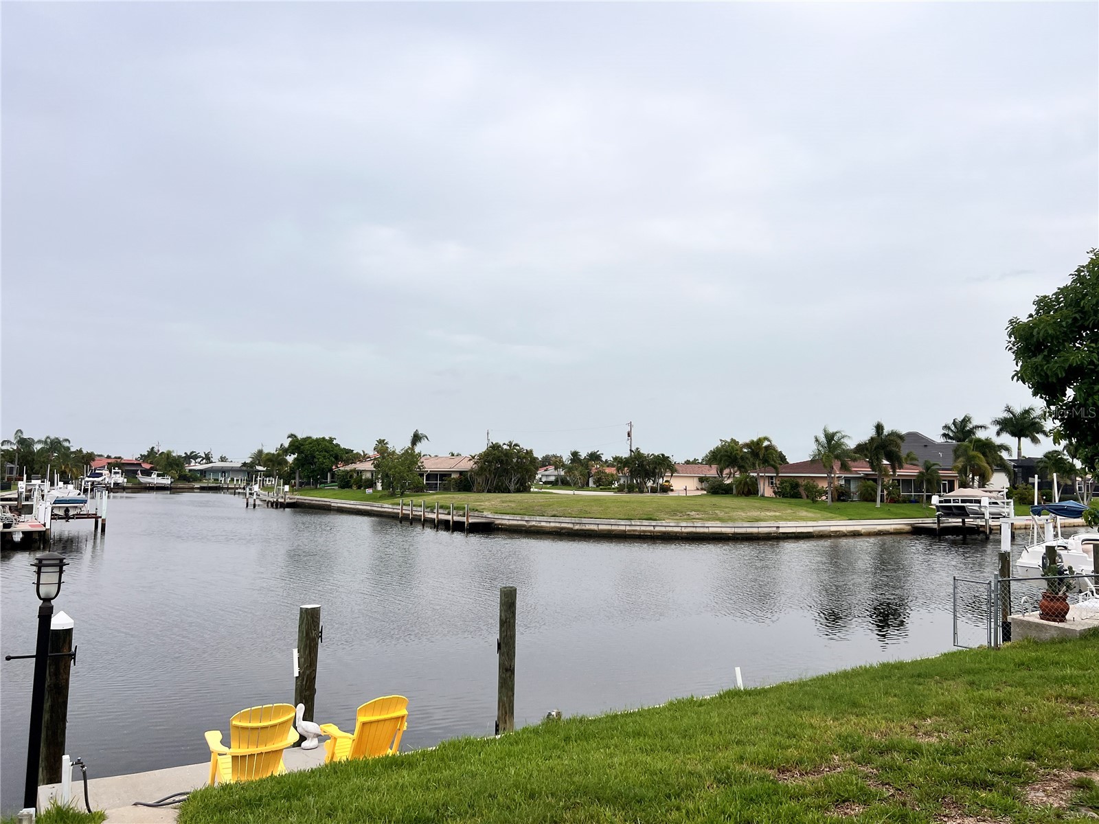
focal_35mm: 26
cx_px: 550
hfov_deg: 67.3
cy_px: 412
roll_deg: -0.9
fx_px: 825
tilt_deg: +5.0
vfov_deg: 53.1
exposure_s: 1/6211
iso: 50
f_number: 1.5
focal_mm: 5.7
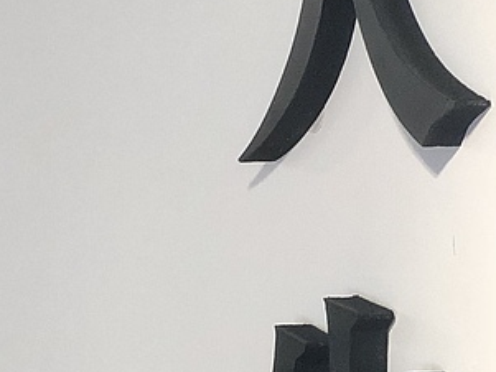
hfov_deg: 8.4
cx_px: -534
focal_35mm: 221
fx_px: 3168
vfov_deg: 6.6
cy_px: 555
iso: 64
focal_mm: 6
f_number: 2.4
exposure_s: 1/50
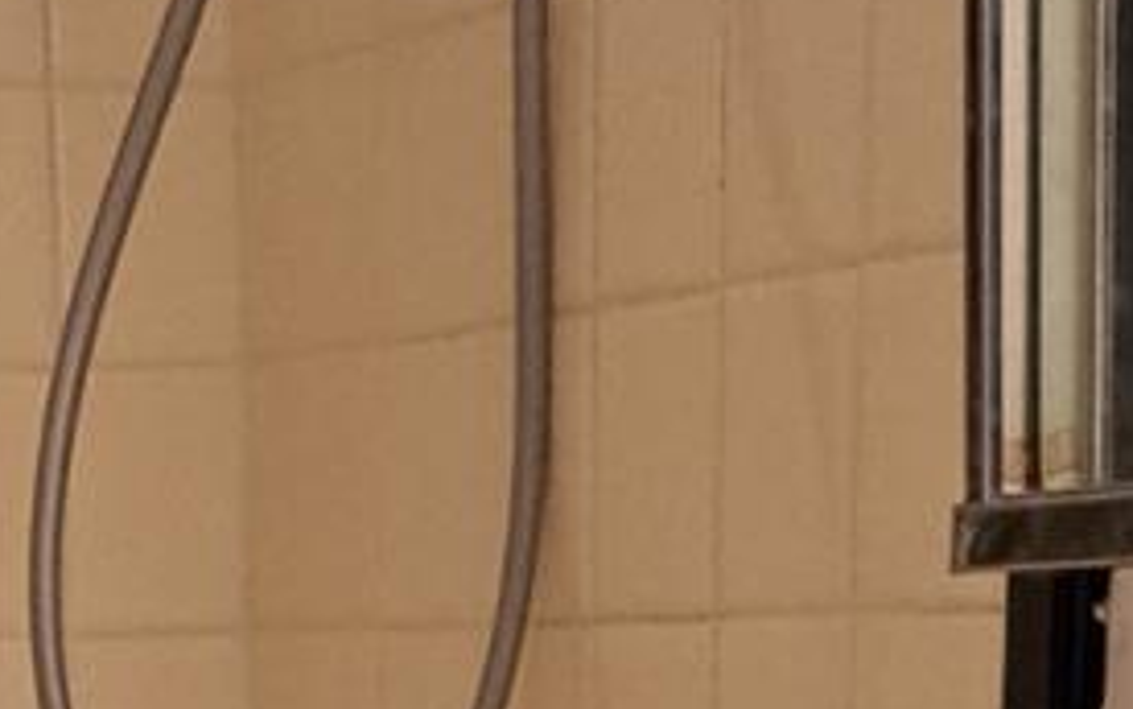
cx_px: 208
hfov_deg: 14.9
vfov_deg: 7.1
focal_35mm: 139
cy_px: 2832
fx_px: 4293
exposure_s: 1/60
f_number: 1.8
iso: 400
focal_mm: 5.23
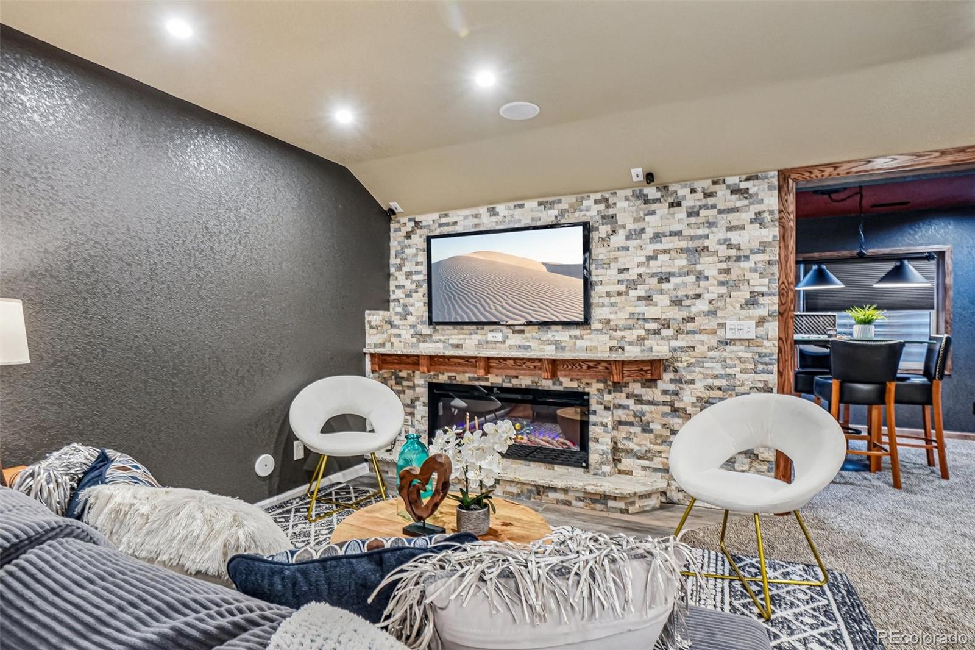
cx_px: 488
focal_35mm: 16
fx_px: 447
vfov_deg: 72.0
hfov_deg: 95.0
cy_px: 325
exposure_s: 1/3.33
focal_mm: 11
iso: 400
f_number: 8
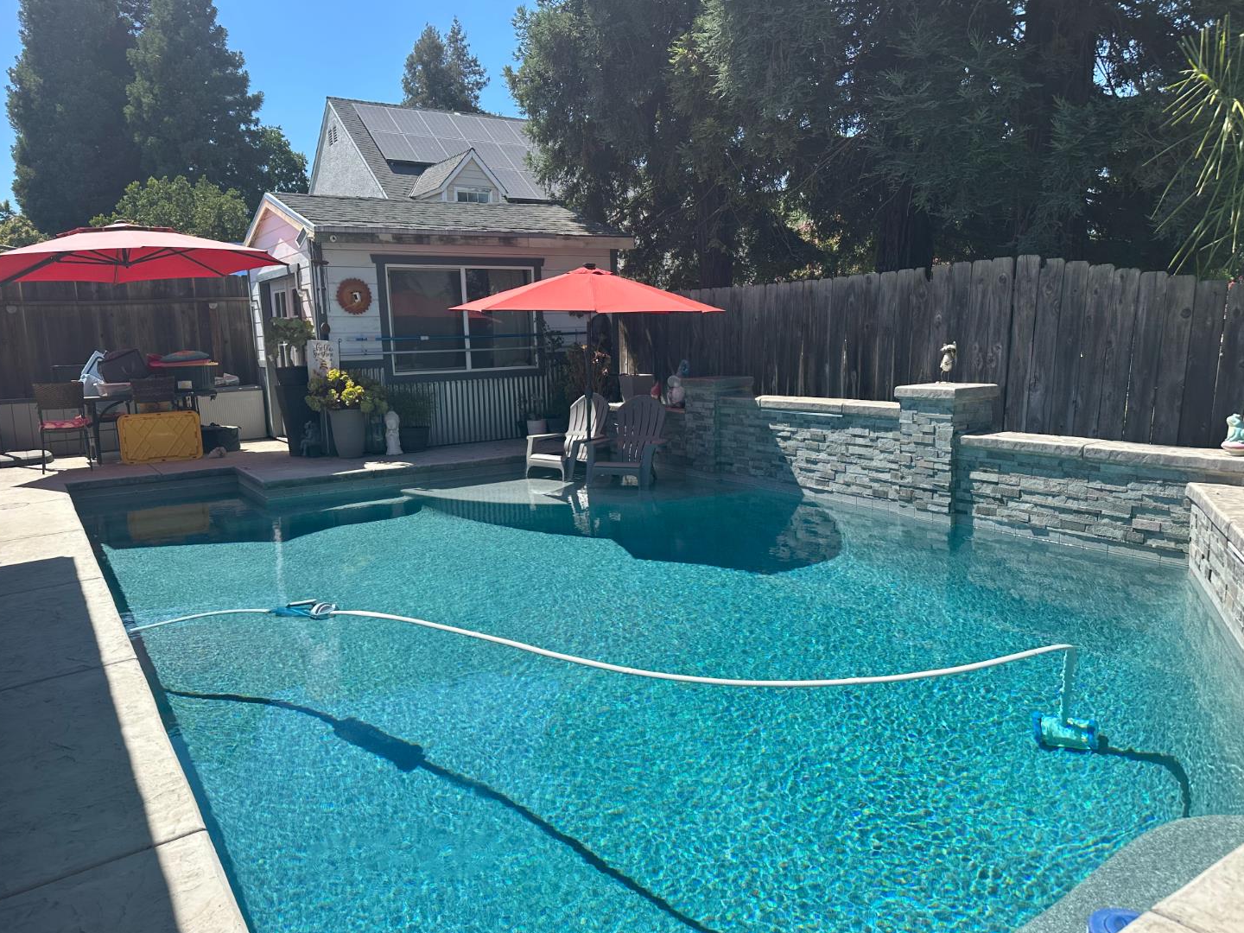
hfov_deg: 69.4
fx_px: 898
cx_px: 608
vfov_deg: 54.9
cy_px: 471
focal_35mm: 25
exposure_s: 1/2410
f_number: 1.78
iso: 80
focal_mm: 6.86
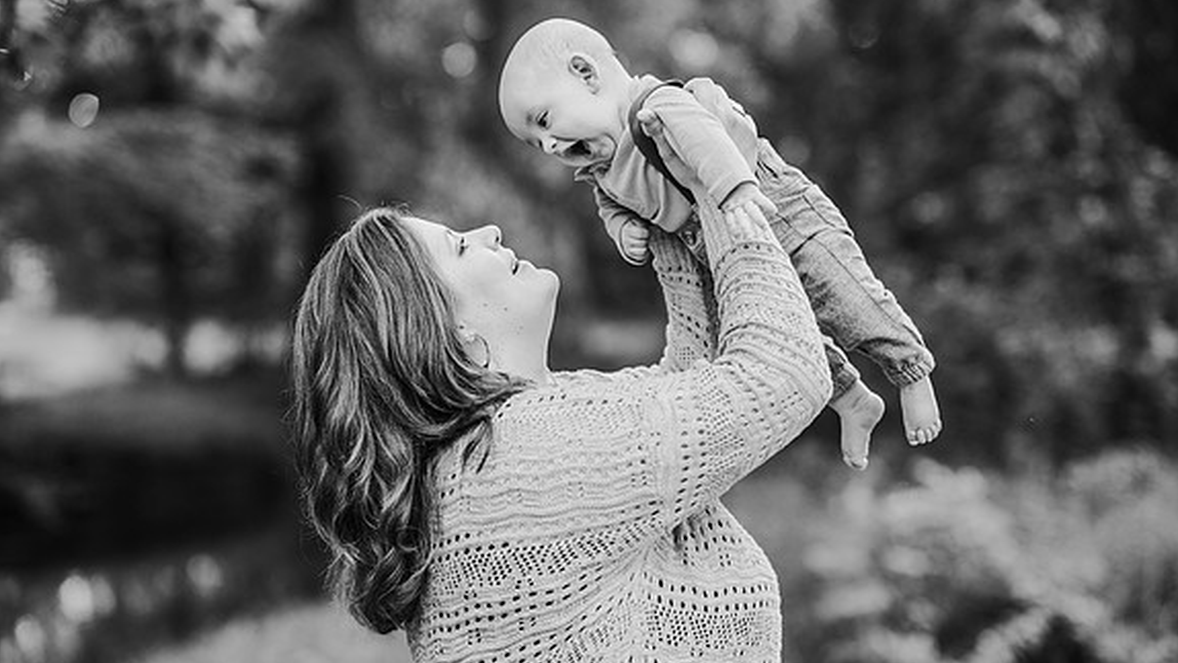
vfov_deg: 13.4
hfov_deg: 23.7
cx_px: 593
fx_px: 2811
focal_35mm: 90
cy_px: 354
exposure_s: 1/200
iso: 200
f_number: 2.2
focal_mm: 85
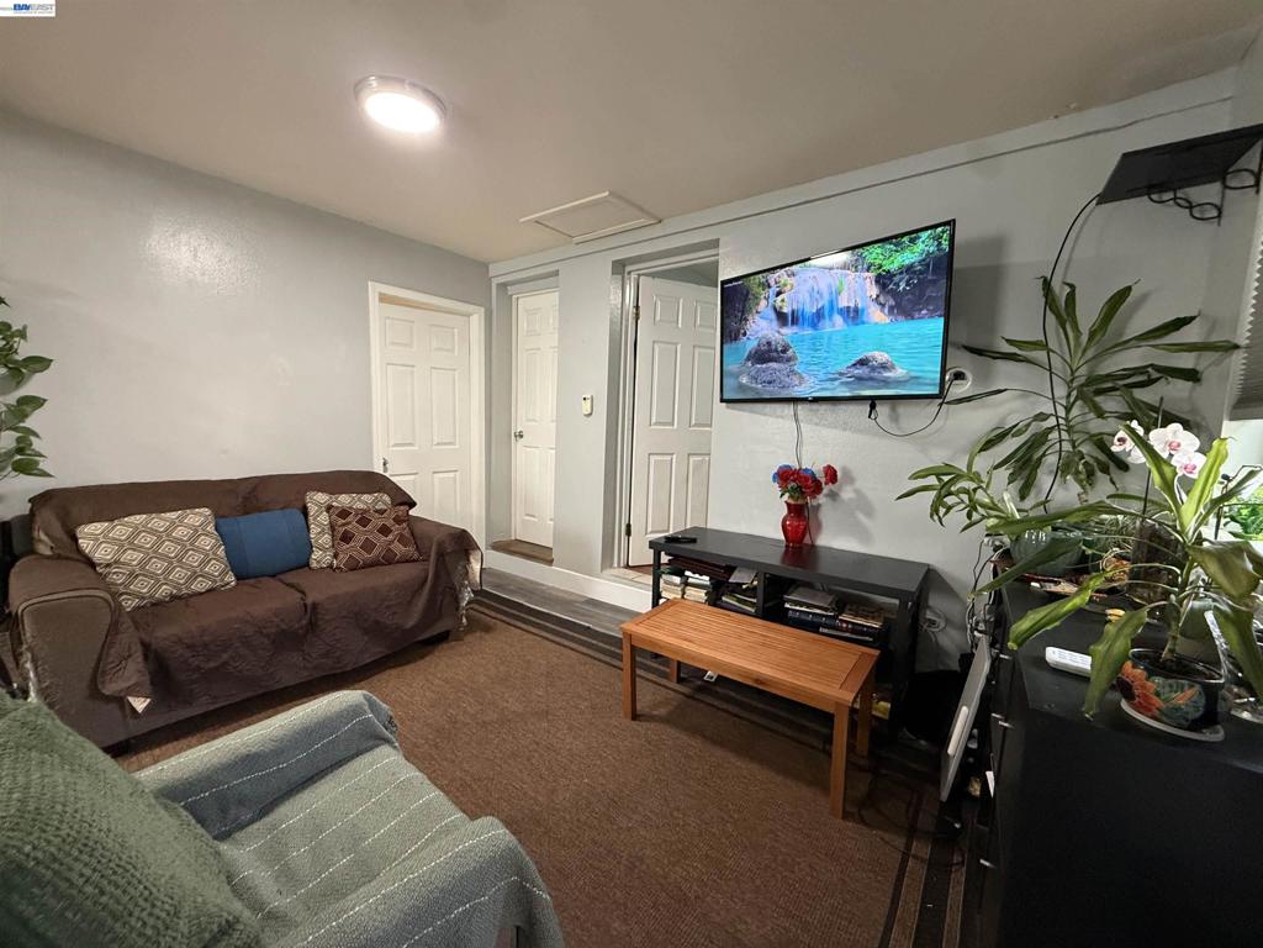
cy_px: 474
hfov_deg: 102.1
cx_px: 632
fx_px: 511
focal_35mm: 14
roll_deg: -2.2
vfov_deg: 85.7
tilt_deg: -5.6
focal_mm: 2.22
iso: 320
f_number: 2.2
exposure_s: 1/60
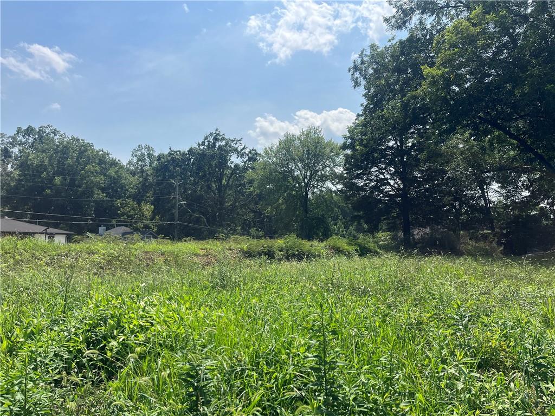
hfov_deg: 67.3
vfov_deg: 53.1
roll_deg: +0.8
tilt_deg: +5.4
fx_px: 417
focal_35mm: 26
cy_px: 208
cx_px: 278
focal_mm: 5.1
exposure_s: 1/5076
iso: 50
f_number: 1.6
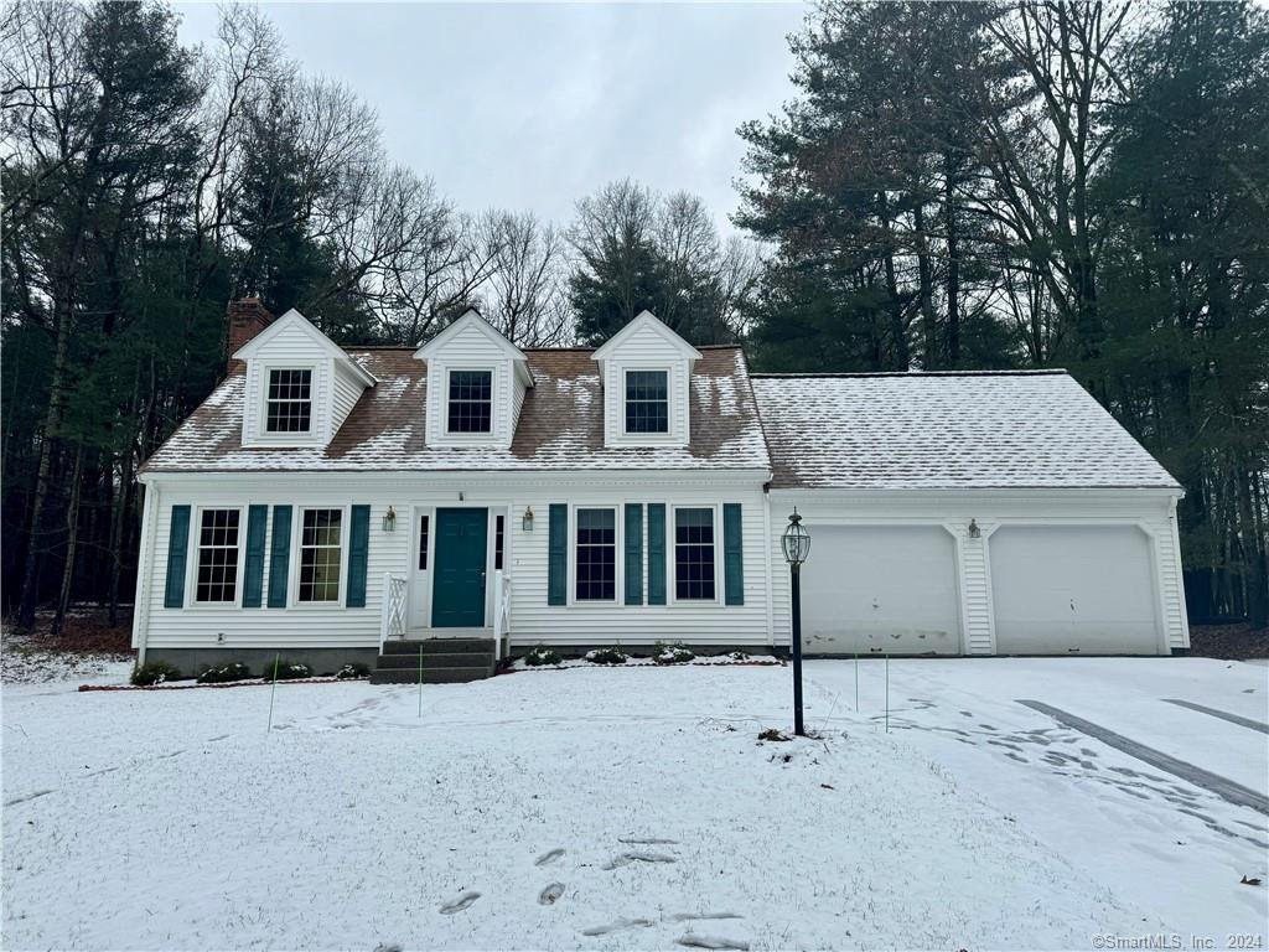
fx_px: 880
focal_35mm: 24
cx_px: 634
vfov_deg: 56.8
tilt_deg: +9.1
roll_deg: +0.1
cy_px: 476
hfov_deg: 71.6
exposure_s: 1/3247
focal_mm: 6.86
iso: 80
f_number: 1.78
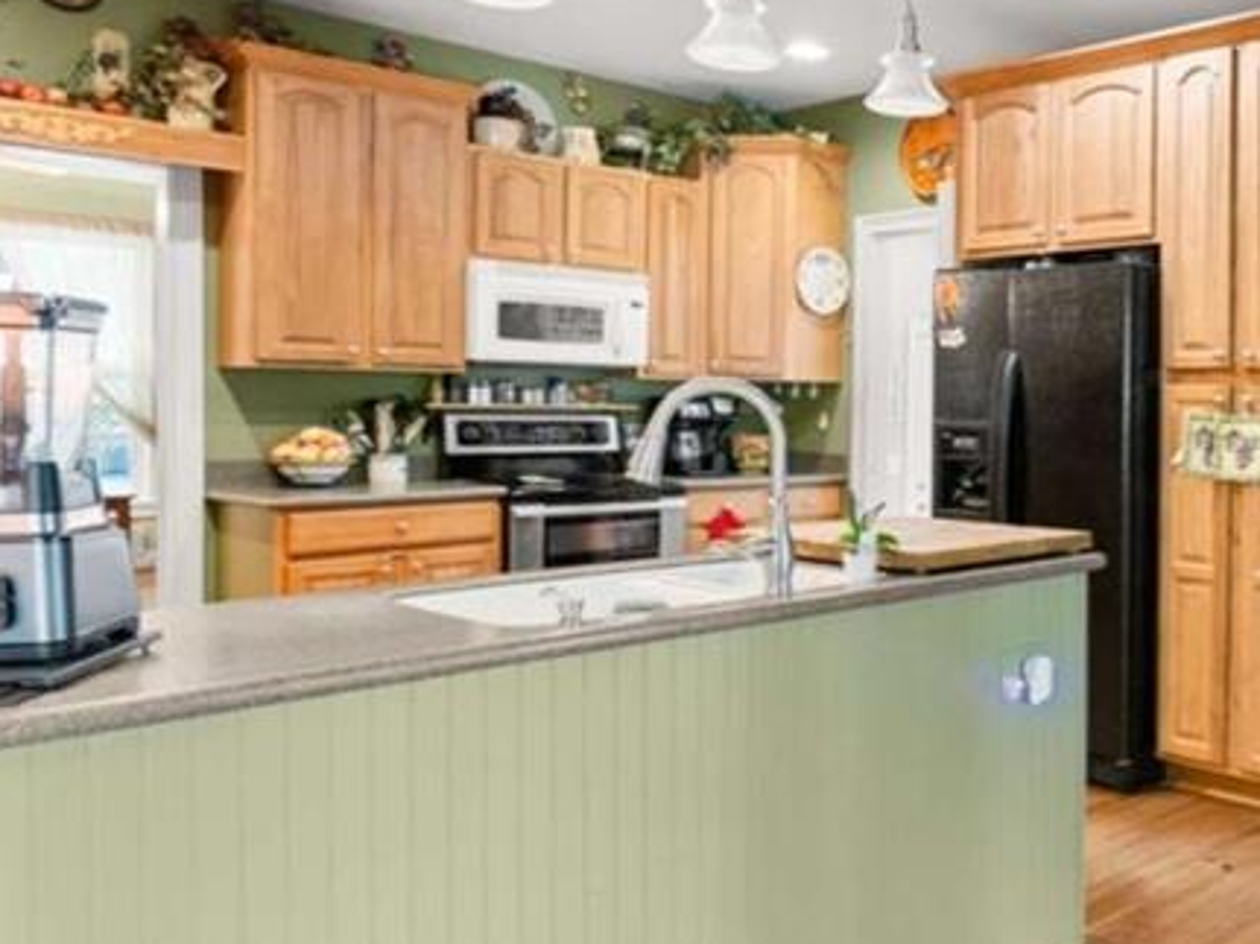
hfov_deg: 52.3
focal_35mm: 32
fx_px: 1164
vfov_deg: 44.0
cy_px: 393
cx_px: 1050
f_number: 7.1
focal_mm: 14
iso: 800
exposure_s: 1
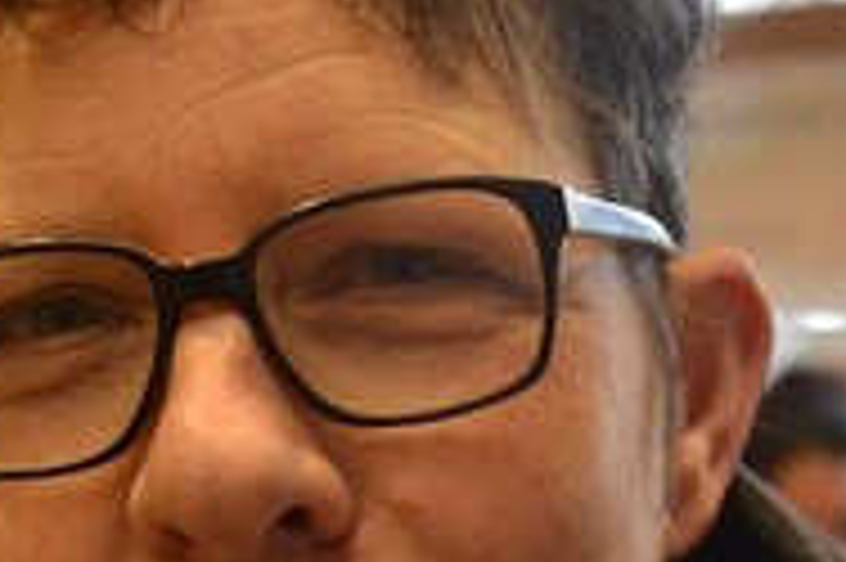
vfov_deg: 9.4
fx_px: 3379
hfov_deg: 14.2
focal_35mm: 144
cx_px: 184
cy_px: 571
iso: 400
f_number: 4
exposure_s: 1/60
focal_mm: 25
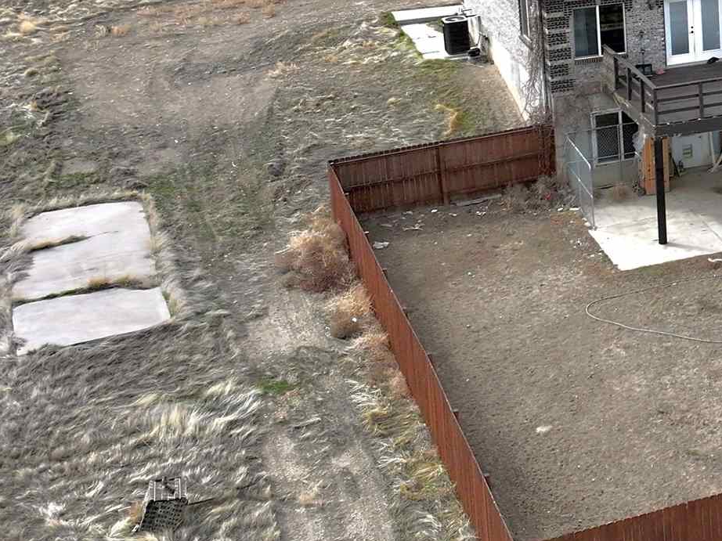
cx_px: 1027
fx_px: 1668
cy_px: 11
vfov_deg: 18.0
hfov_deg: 21.3
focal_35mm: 80
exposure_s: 1/4000
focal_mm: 12.29
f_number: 2.8
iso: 150
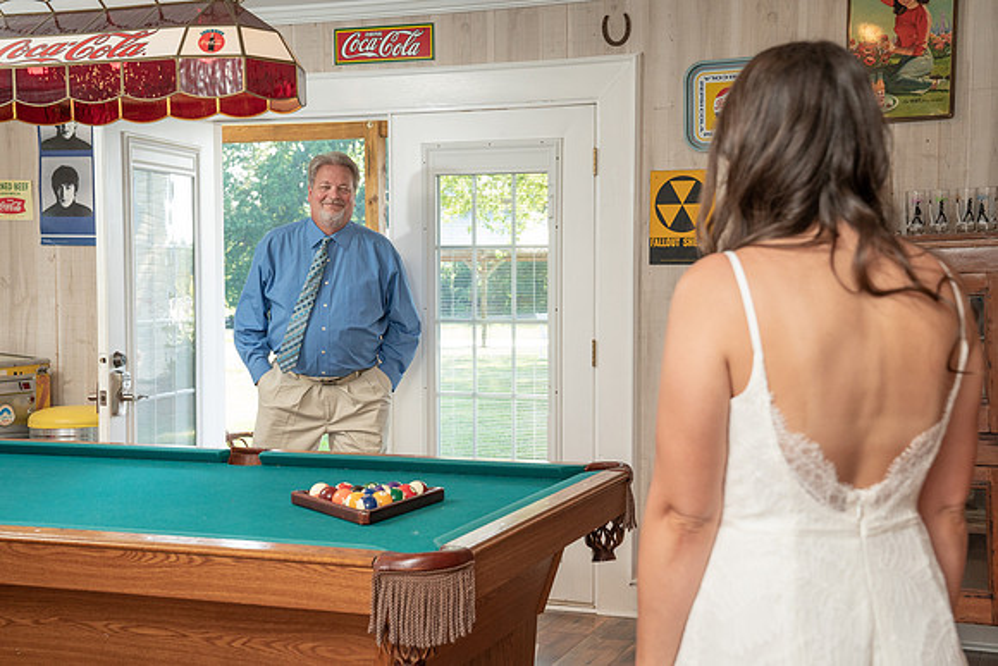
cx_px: 511
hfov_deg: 40.1
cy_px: 349
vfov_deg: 27.4
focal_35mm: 49
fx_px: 1367
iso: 1000
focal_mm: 46
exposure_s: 1/250
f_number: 5.6
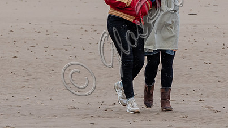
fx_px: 7729
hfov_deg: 1.7
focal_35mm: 1278
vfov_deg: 1.0
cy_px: -13
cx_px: 77
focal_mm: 200
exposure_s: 1/640
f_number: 6.3
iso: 400
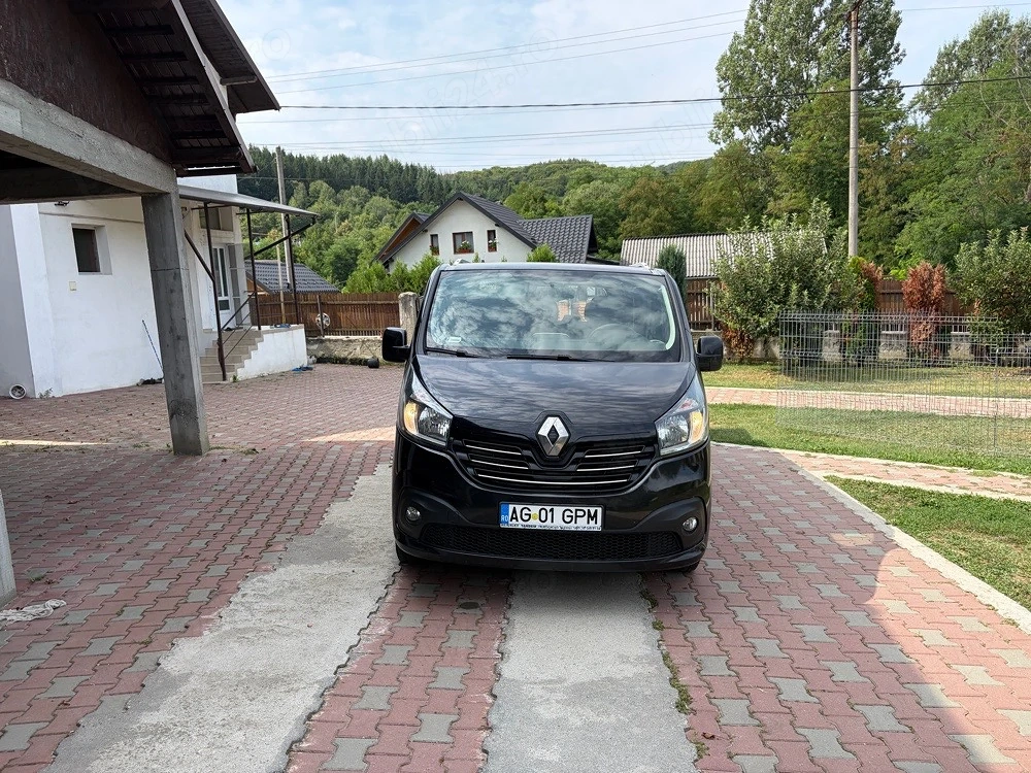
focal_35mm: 26
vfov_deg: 53.1
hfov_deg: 67.3
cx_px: 516
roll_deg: +4.1
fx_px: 774
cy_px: 386
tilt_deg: -8.3
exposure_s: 1/1667
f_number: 1.6
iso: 50
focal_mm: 5.96
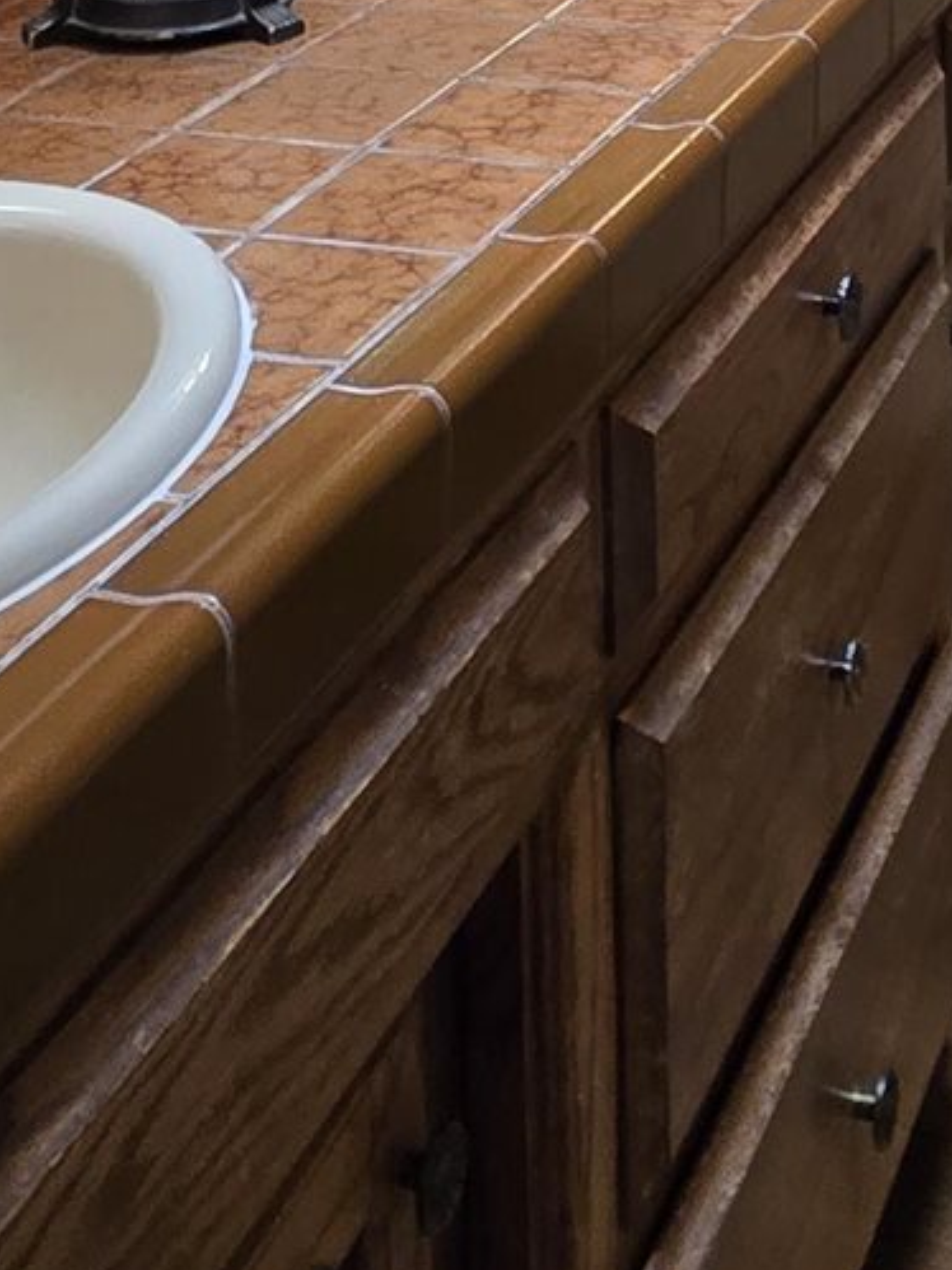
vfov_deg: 23.5
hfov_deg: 23.8
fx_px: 2201
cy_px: -771
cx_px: 843
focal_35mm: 60
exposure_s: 1/60
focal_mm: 2.2
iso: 125
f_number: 2.2
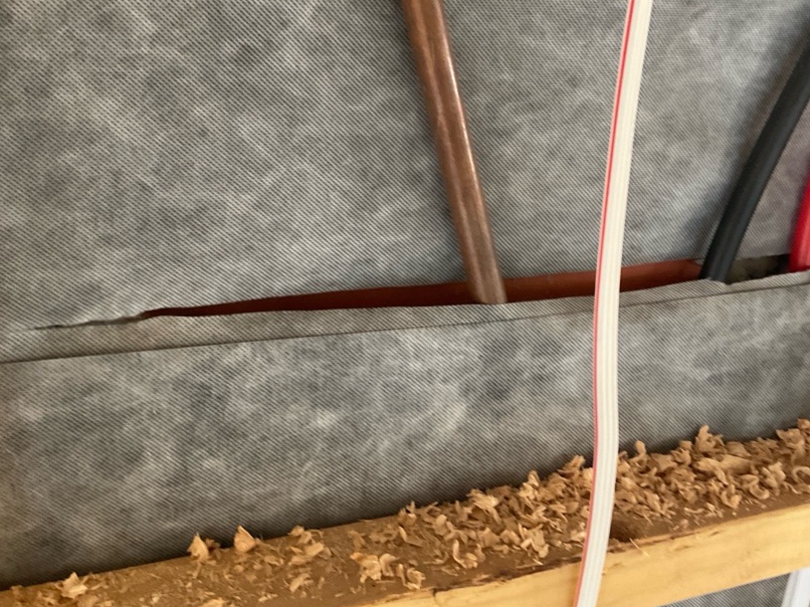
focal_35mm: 36
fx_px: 842
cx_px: 442
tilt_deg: -19.2
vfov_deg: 39.6
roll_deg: -0.7
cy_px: 300
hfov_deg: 51.3
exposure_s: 1/30
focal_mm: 3
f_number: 1.8
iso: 250
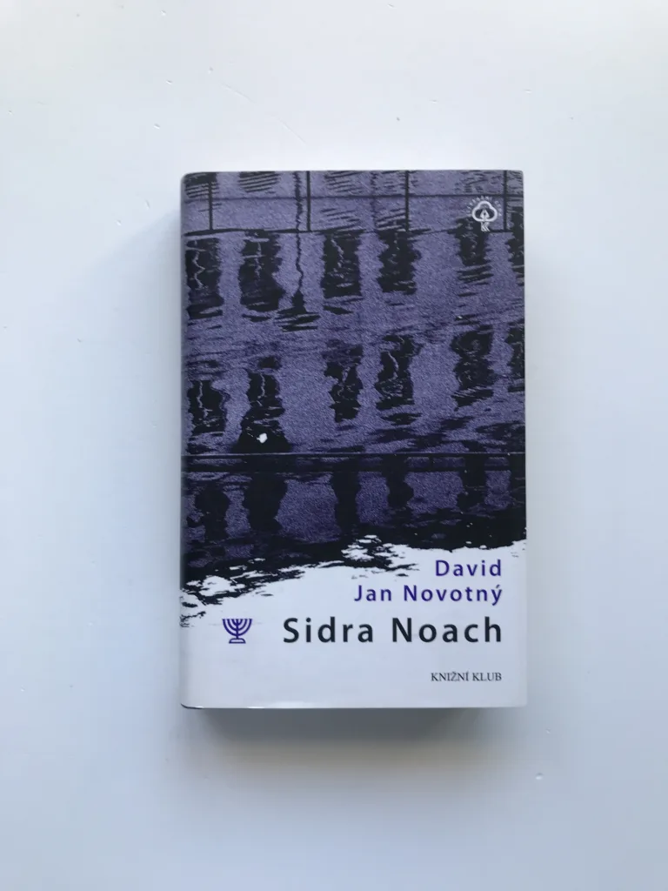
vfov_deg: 63.4
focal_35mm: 28
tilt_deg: -89.2
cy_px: 446
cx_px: 334
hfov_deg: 49.7
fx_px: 720
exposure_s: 1/50
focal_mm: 3.99
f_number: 1.8
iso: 32
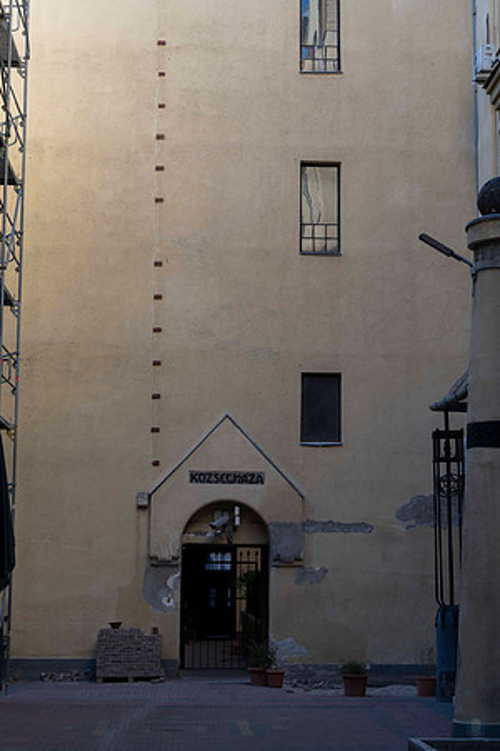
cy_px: 376
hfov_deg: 19.5
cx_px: 250
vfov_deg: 28.8
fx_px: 1458
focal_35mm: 70
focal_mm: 70
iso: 90
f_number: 4
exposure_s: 1/160
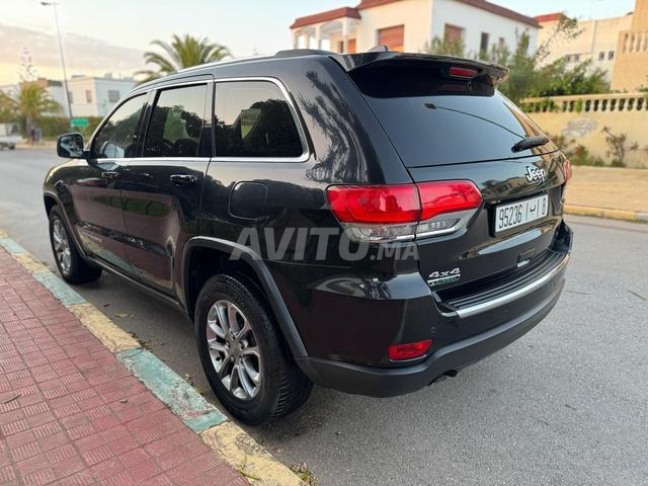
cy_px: 243
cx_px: 324
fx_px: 449
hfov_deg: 71.6
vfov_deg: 56.8
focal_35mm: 24
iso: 200
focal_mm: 6.76
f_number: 1.78
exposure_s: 1/84
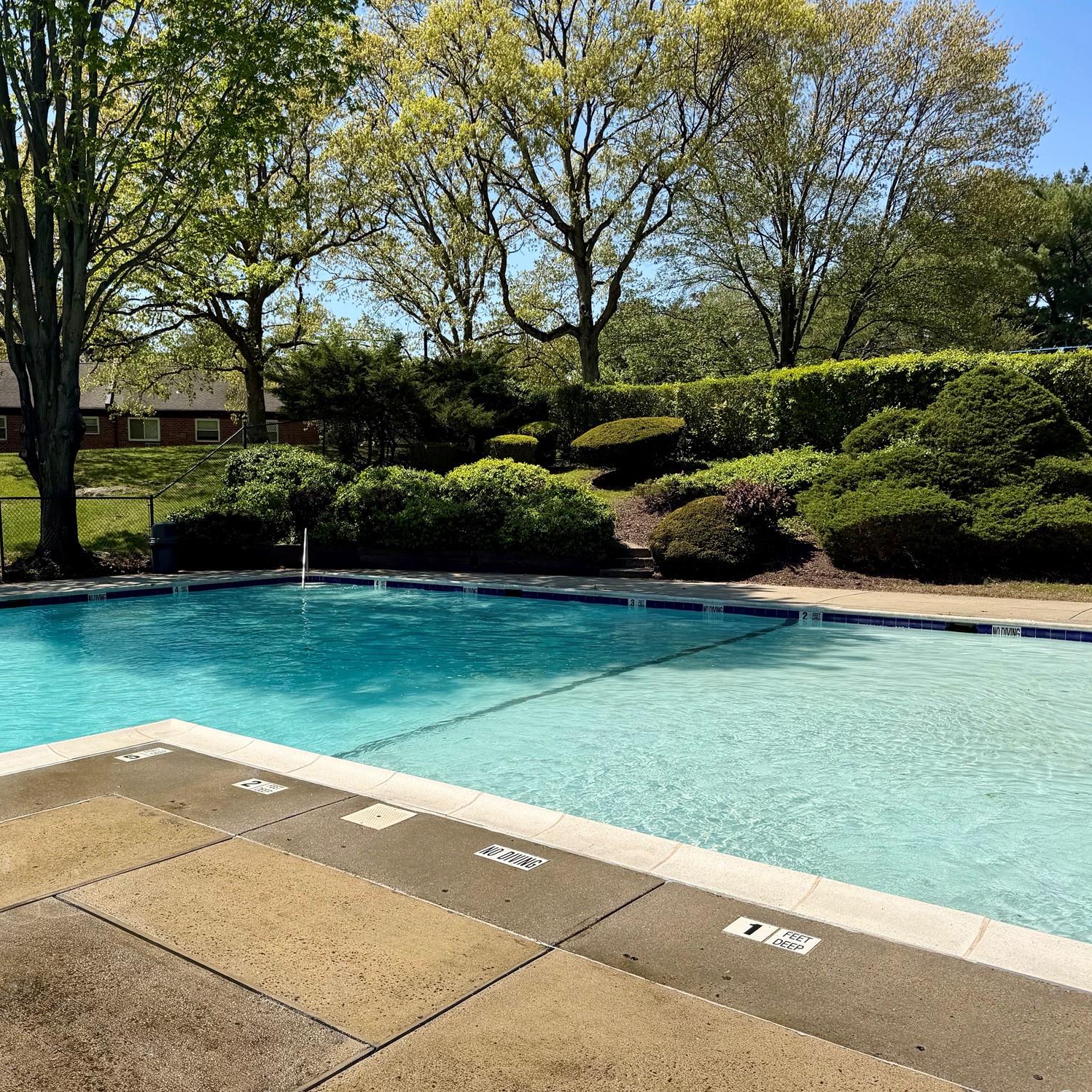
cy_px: 556
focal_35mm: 29
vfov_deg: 55.6
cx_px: 459
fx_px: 1035
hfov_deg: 55.4
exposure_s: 1/5319
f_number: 1.78
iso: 80
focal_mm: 6.76
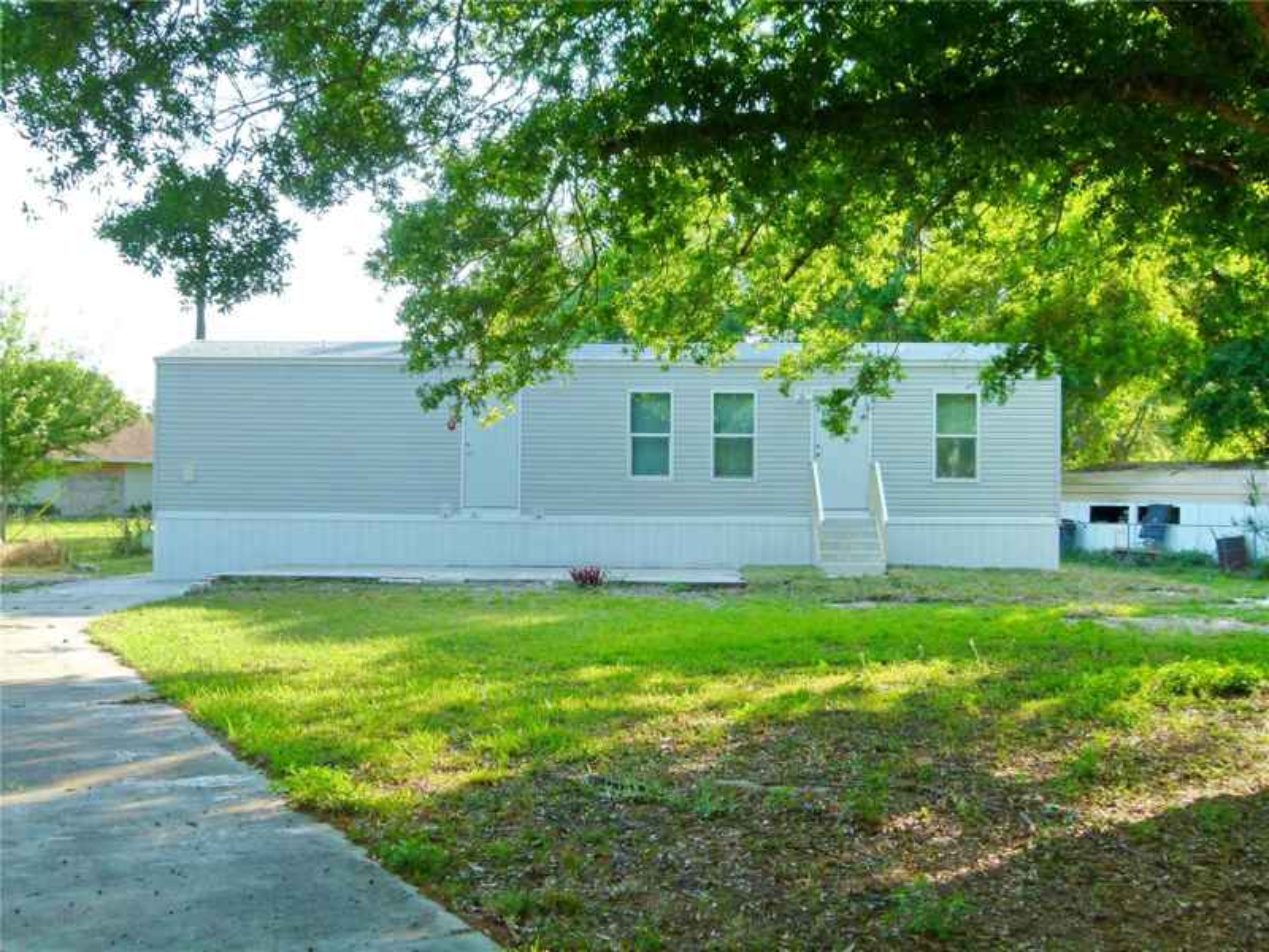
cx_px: 634
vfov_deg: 38.7
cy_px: 476
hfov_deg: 50.1
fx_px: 1356
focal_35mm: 37
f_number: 4
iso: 100
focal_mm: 6.7
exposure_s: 1/160
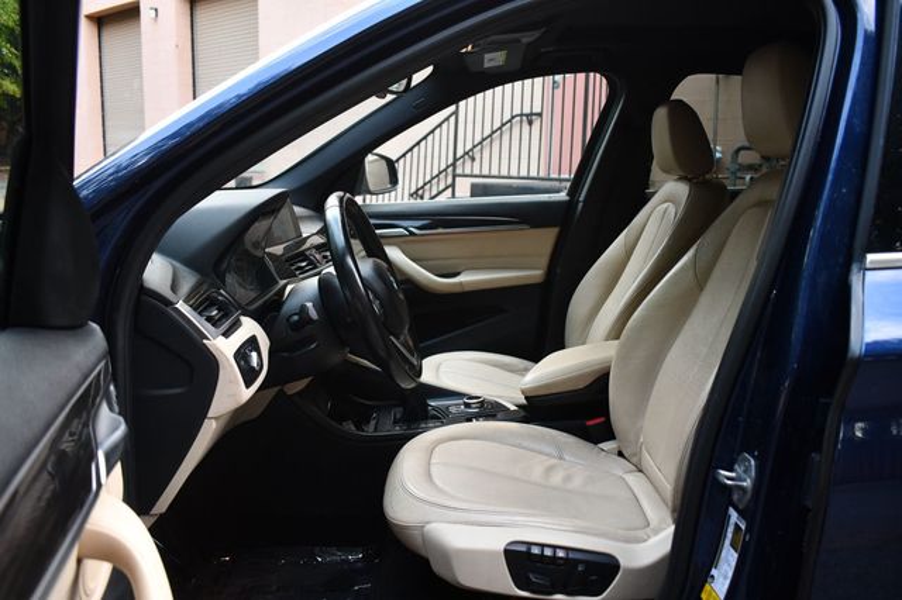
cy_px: 300
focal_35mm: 30
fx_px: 751
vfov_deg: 43.6
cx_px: 451
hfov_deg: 62.0
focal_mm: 20
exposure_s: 1/160
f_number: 3.8
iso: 800
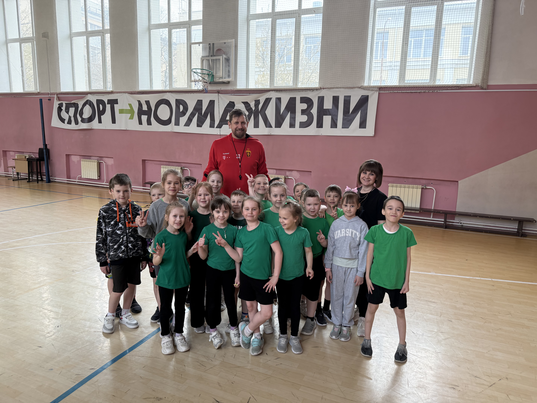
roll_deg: -1.9
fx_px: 372
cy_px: 202
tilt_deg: -9.9
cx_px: 268
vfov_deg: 56.8
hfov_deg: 71.6
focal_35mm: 24
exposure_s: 1/233
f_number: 1.78
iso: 125
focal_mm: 6.76
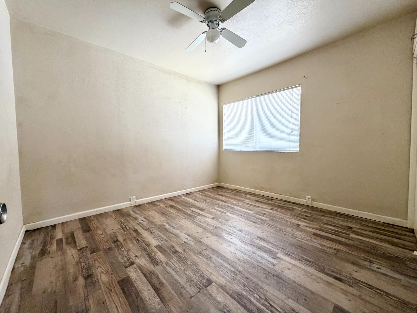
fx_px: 169
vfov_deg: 85.7
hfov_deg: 102.1
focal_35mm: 14
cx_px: 208
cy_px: 156
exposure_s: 1/85
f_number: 2.2
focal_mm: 2.22
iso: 320
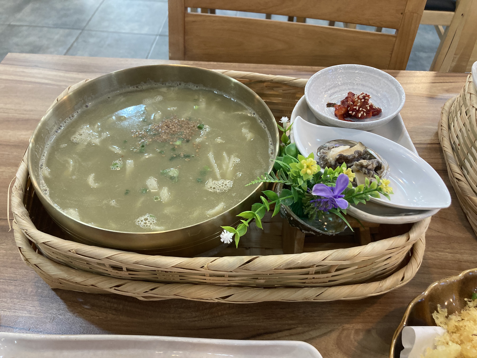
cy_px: 179
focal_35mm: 28
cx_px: 238
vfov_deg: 49.7
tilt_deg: -48.2
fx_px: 386
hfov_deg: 63.4
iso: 160
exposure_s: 1/60
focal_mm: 3.99
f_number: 1.8
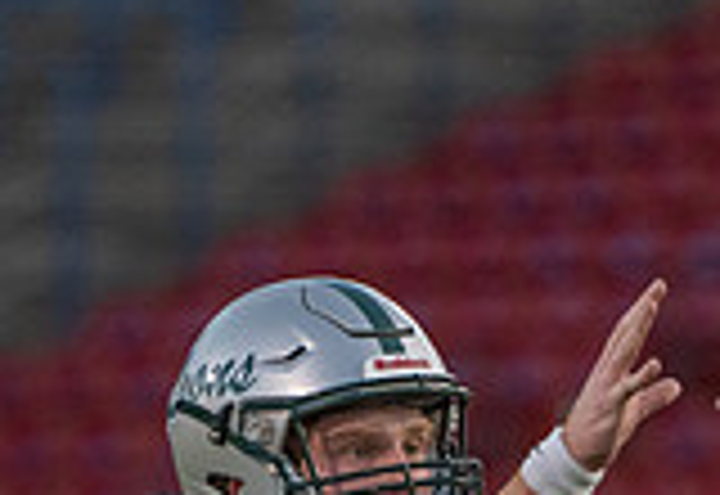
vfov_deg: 0.8
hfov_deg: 1.2
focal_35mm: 1673
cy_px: 1009
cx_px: 461
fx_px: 33783
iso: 3200
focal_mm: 388
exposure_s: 1/1000
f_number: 5.6
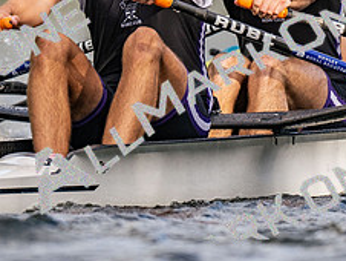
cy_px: -23
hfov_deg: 0.9
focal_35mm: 2216
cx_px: 344
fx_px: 22173
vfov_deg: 0.7
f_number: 4
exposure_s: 1/2500
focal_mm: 600
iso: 220
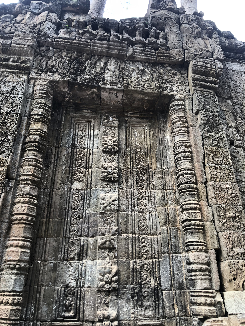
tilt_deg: +29.7
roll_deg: +1.3
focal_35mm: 28
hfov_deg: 49.7
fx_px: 264
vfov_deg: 63.4
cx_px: 122
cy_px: 163
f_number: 1.8
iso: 20
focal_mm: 4
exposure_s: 1/120
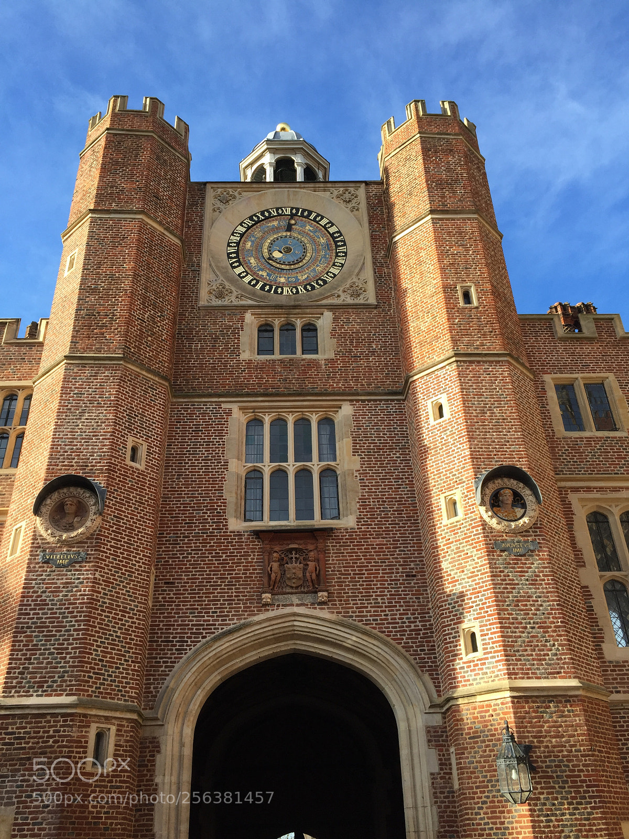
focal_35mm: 29
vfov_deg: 61.7
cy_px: 420
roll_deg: +2.5
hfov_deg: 48.2
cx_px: 314
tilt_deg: +30.2
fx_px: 703
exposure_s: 1/494
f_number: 2.2
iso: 32
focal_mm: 4.15
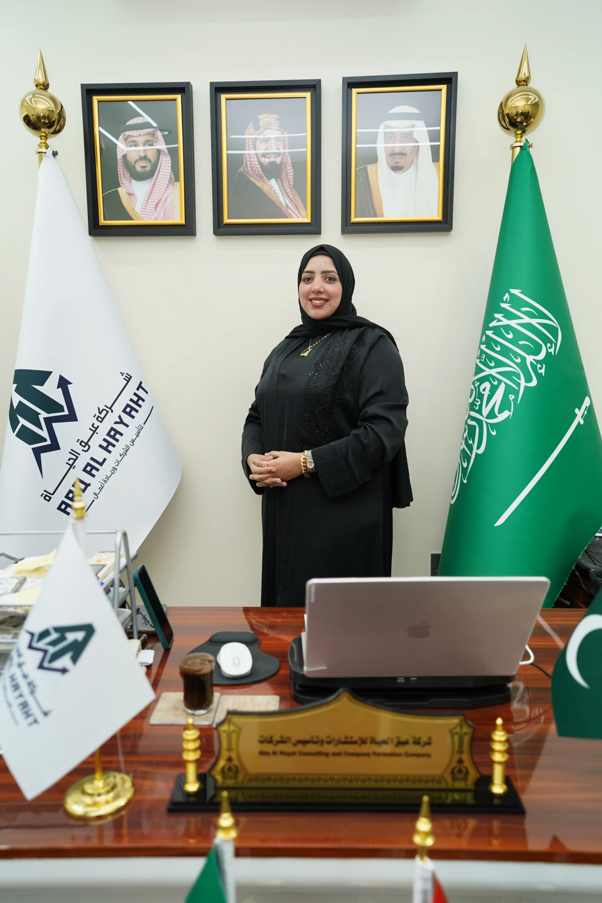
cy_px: 452
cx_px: 301
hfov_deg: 46.4
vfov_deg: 65.5
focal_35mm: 28
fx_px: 702
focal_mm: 28
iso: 200
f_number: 2.8
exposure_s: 1/100
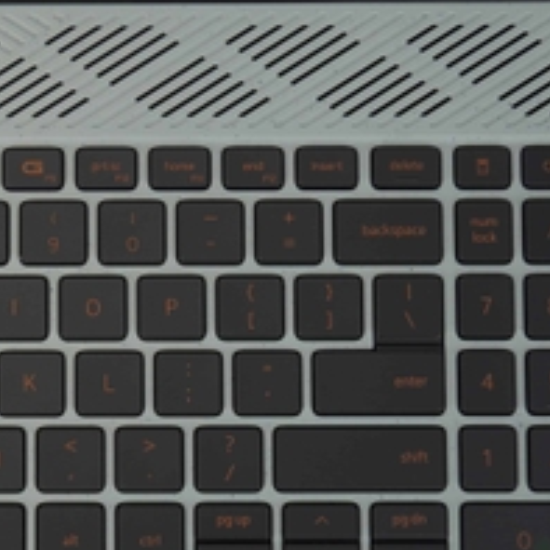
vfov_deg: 17.8
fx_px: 1749
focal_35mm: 97
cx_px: 20
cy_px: 416
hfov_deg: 17.5
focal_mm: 25
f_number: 2.8
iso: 100
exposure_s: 1/200
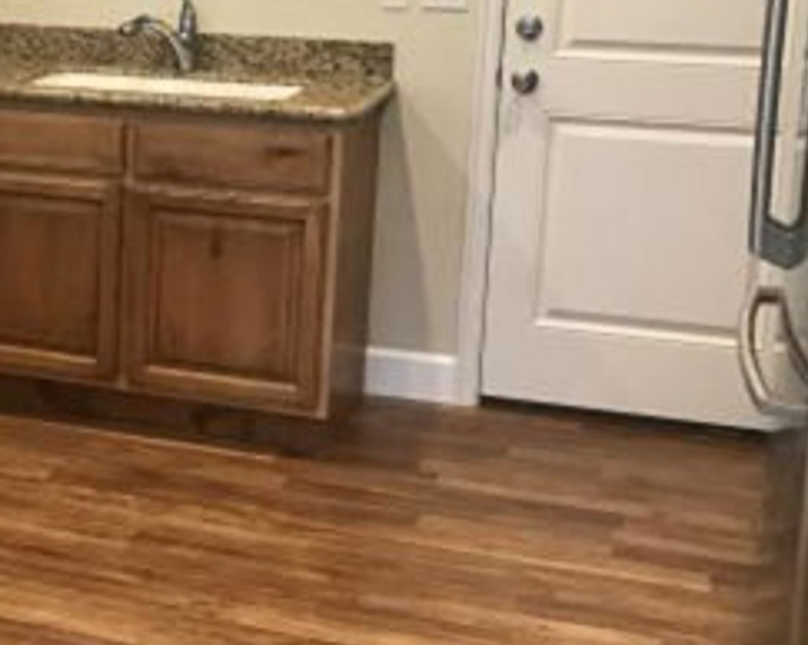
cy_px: 193
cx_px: -116
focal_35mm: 72
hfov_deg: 24.4
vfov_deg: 21.1
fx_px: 1720
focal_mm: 3.99
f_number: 1.8
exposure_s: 1/30
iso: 40
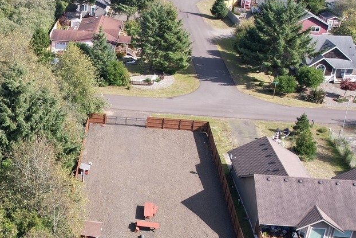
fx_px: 593
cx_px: -13
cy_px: 163
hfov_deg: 30.6
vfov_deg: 22.5
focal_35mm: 60
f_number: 2.8
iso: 110
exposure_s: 1/725
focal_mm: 8.38
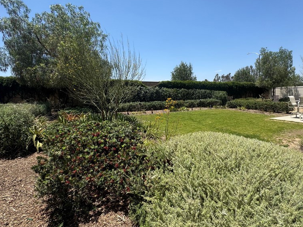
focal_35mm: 19
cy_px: 103
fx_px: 166
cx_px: 176
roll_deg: +1.2
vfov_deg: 68.5
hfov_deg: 84.0
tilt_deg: -1.6
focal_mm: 2.22
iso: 50
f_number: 2.2
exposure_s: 1/1567
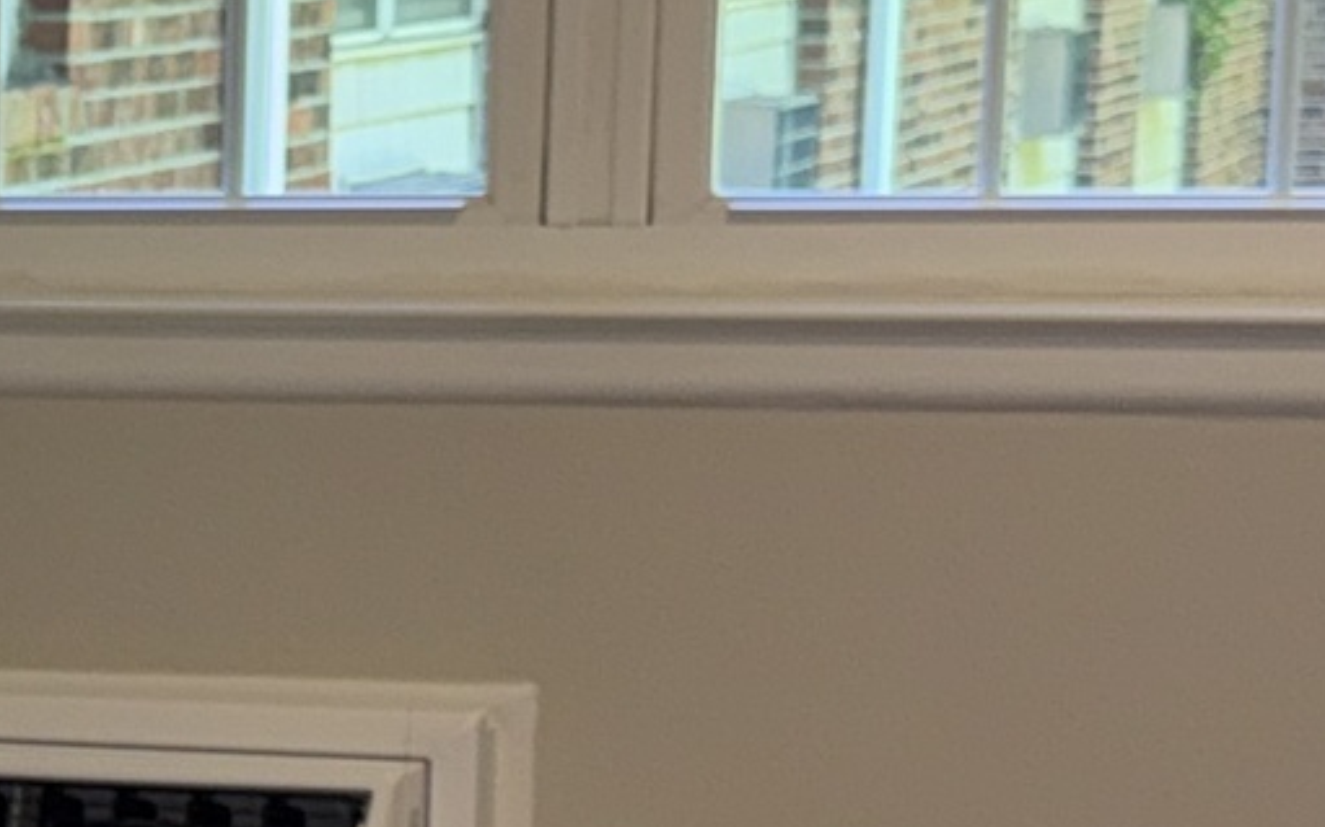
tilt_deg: -10.1
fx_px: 5523
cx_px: -861
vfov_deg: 8.5
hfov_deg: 12.7
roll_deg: +0.6
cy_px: 949
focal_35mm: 153
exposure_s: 1/39
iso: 64
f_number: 1.78
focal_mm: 6.76
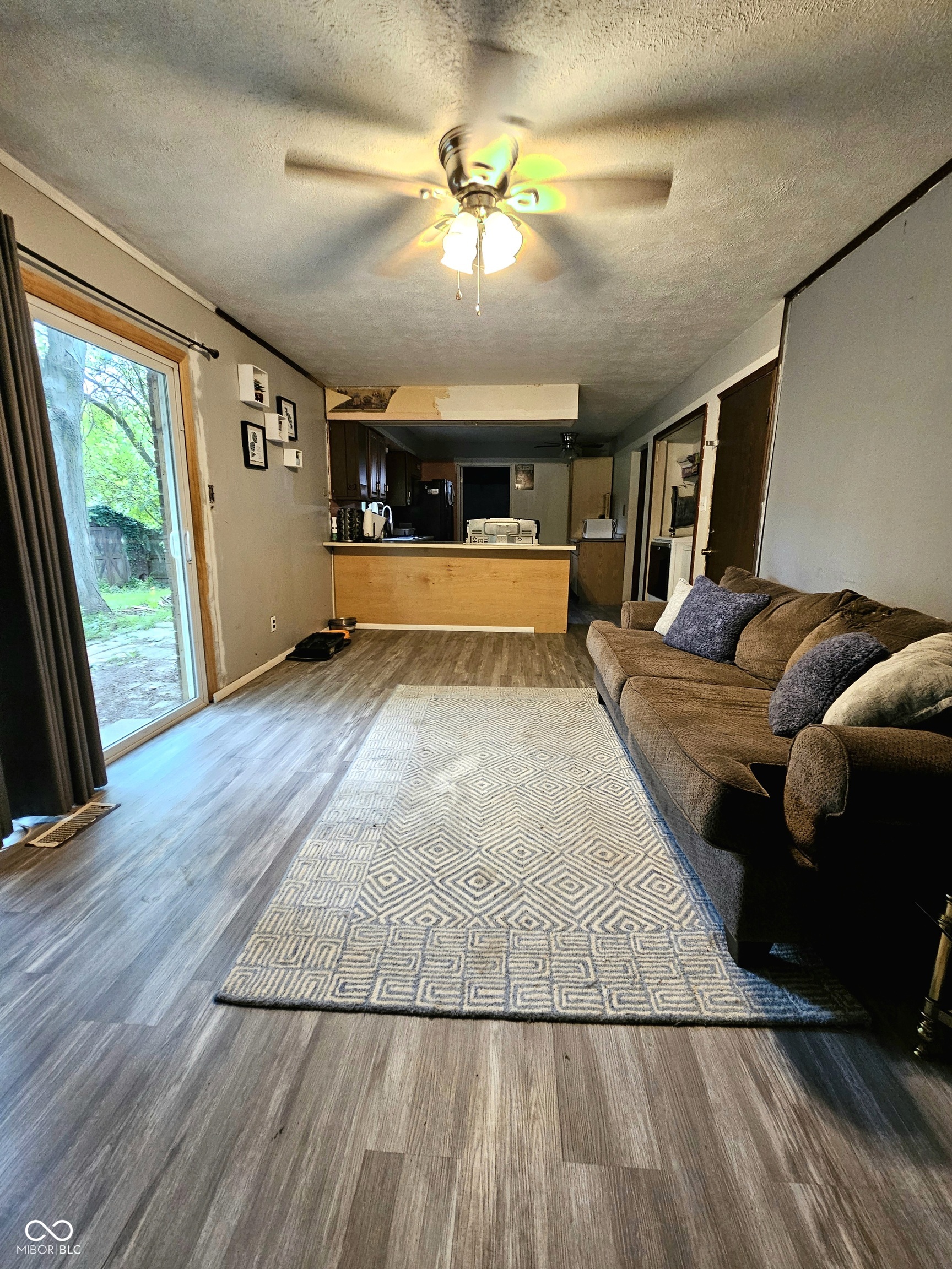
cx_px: 476
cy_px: 634
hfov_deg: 89.9
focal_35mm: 13
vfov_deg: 106.2
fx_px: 477
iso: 320
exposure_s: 1/60.2
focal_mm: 2.2
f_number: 2.2
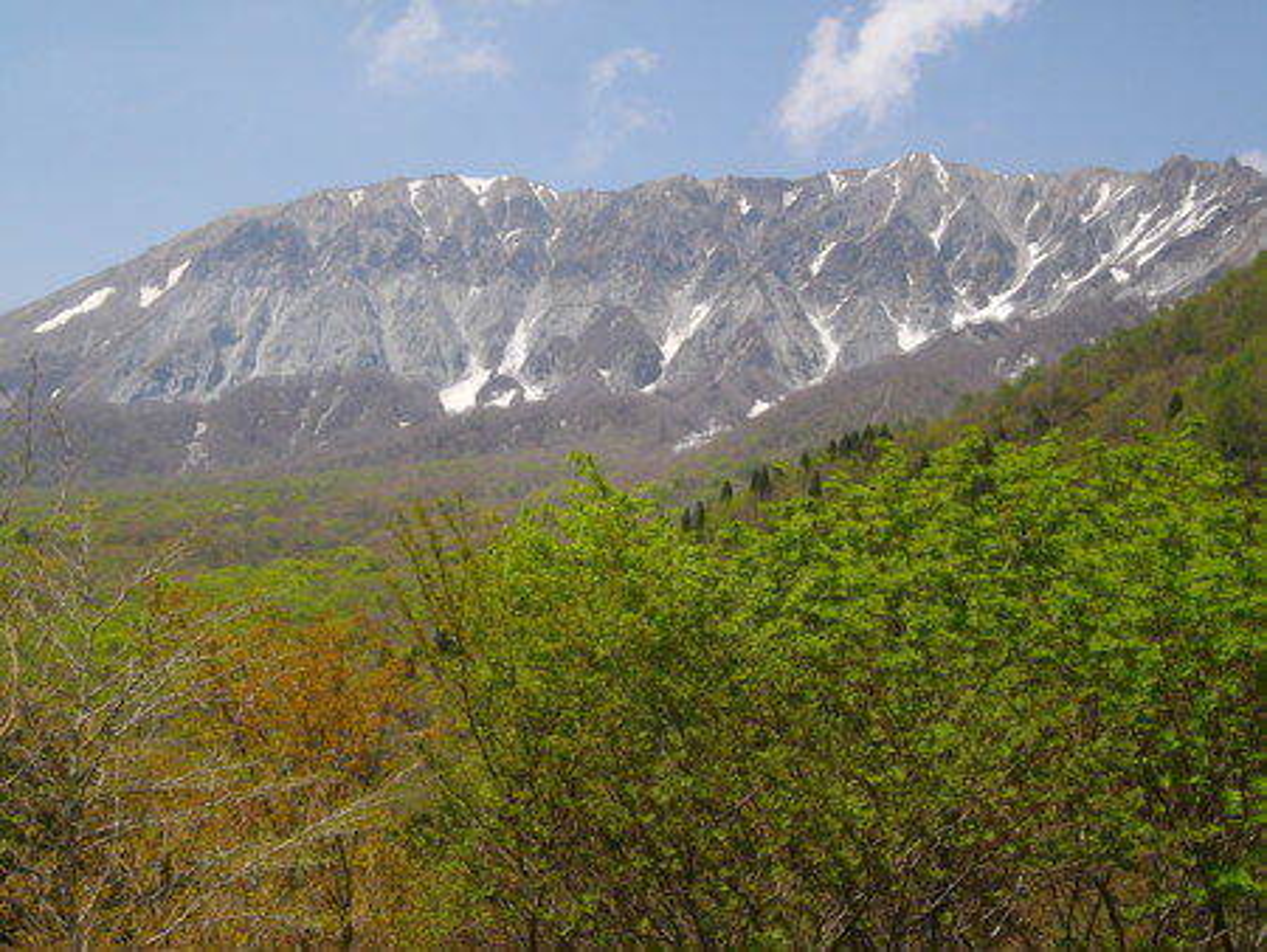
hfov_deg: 34.9
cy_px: 476
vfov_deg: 26.6
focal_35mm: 55
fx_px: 2014
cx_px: 634
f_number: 4.8
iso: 100
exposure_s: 1/500
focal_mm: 9.8
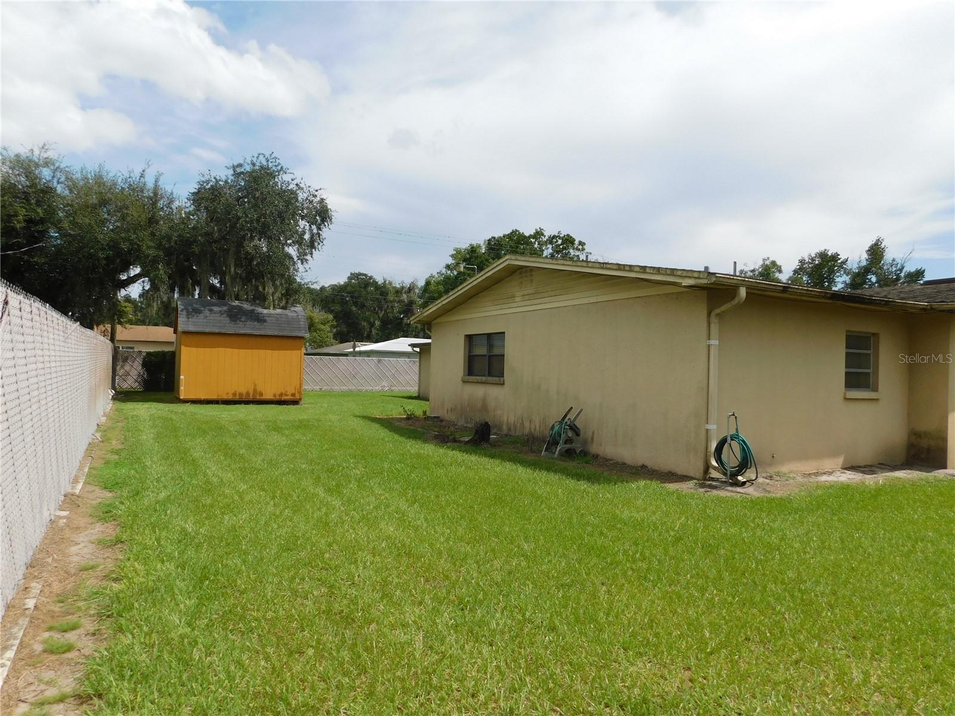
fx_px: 635
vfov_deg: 58.9
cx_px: 478
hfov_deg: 73.9
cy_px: 358
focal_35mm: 23
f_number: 6
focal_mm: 4
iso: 125
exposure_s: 1/640
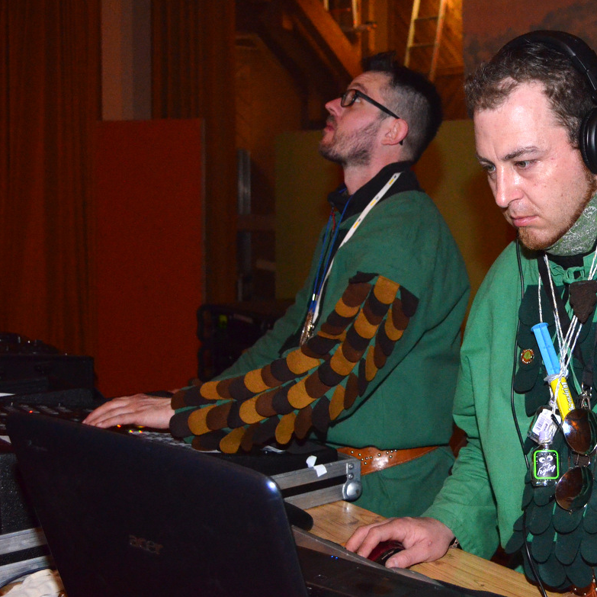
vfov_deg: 39.2
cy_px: 300
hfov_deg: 38.2
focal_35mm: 43
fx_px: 839
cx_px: 447
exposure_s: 1/60
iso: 3200
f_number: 4
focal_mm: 22
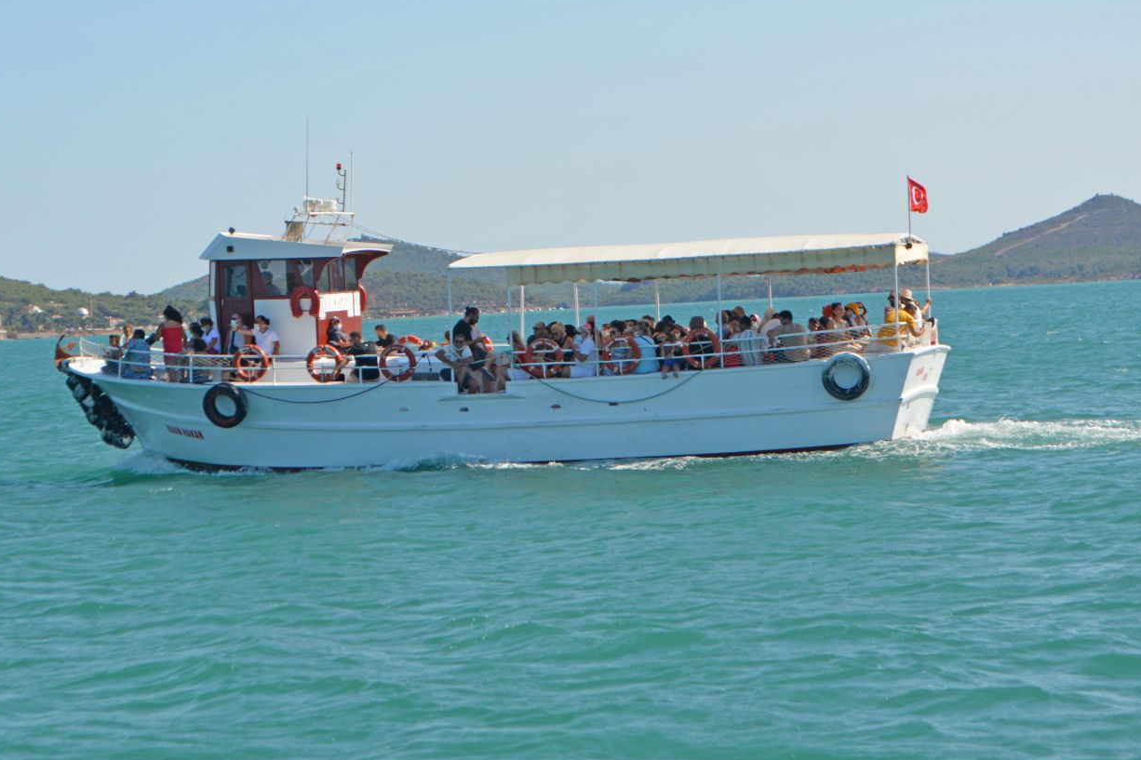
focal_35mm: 108
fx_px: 3411
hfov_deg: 19.0
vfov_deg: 12.7
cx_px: 451
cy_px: 380
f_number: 8
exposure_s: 1/250
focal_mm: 55
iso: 100
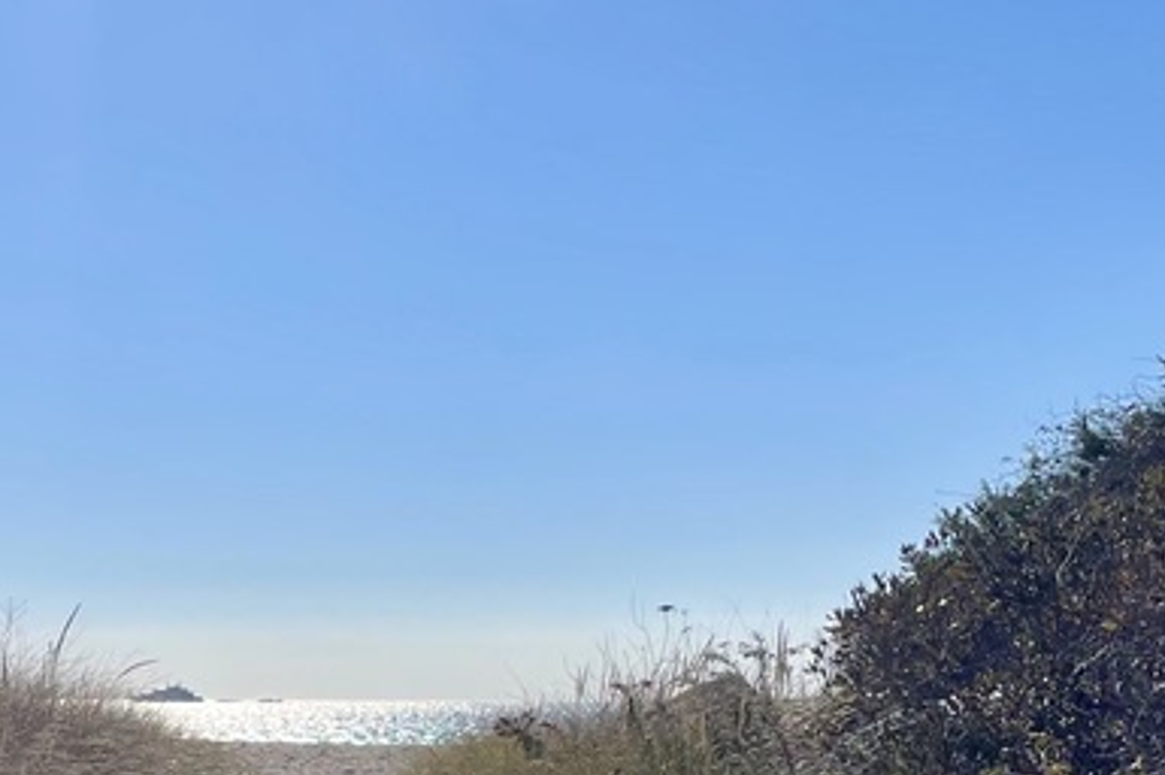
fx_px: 2328
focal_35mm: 72
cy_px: 769
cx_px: 281
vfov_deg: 18.4
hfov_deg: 27.7
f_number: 1.6
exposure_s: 1/11905
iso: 32
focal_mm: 4.2
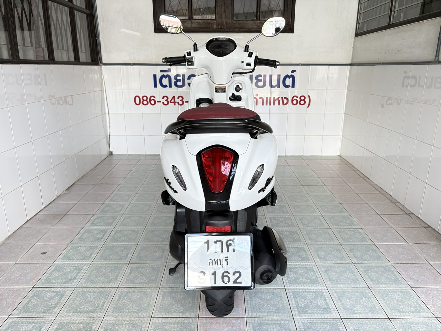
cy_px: 166
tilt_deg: -16.0
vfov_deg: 53.1
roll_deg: +0.7
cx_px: 220
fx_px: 331
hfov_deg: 67.3
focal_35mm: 26
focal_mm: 5.96
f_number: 1.6
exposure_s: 1/116
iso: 125
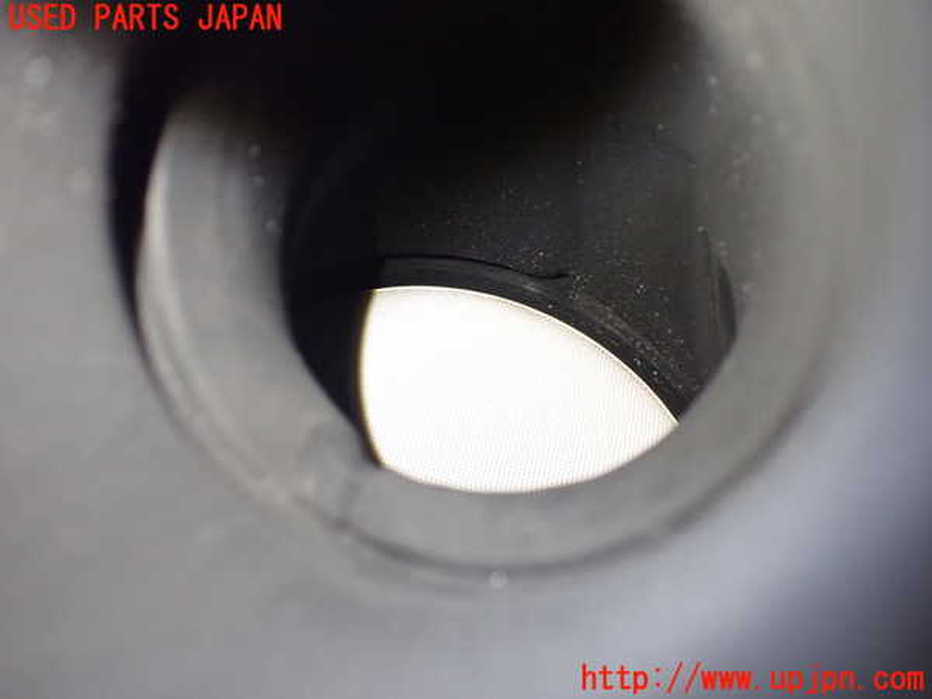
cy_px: 350
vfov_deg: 46.8
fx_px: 808
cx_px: 466
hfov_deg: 60.0
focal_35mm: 30
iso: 1250
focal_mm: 5.4
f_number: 2.3
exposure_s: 1/30
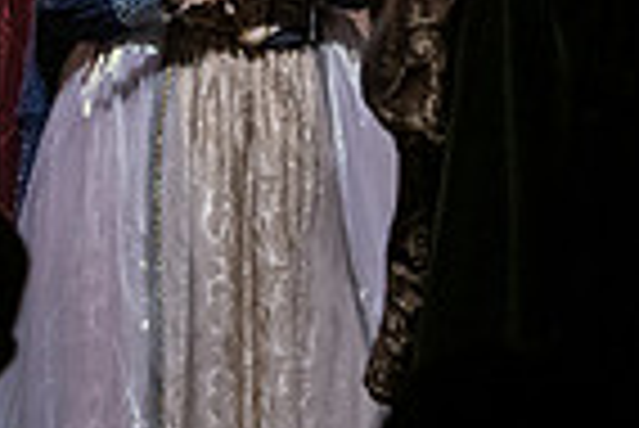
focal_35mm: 457
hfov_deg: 4.5
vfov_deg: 3.0
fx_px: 8120
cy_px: -259
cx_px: -112
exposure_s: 1/200
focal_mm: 112
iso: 2000
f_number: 4
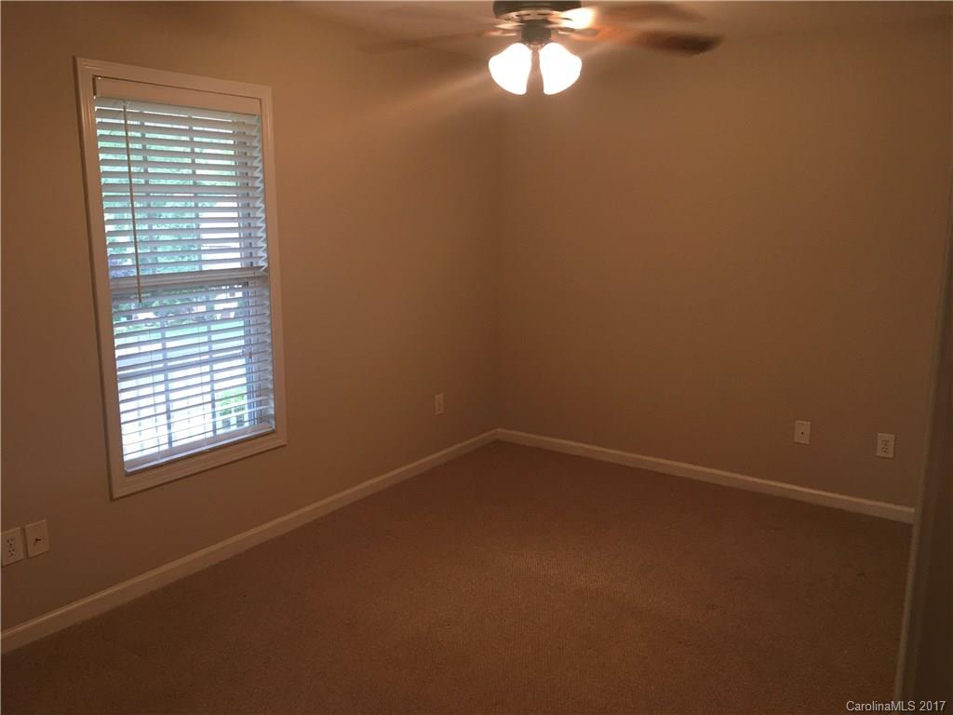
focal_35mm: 29
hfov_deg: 61.7
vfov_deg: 48.2
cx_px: 476
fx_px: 798
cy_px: 358
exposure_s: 1/30
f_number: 2.2
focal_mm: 4.15
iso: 80
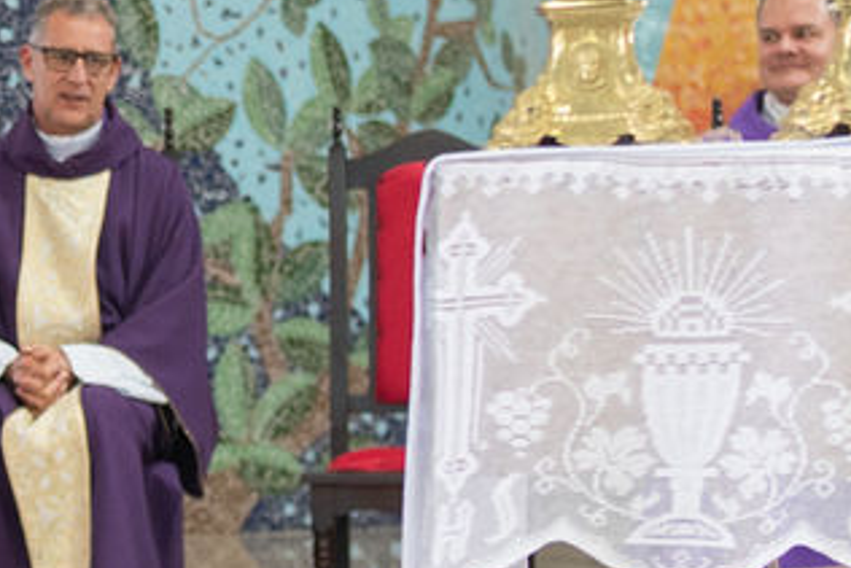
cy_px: 166
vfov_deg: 8.1
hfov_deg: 11.7
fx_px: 3997
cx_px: -353
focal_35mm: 169
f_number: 2.8
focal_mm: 35
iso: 800
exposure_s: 1/160
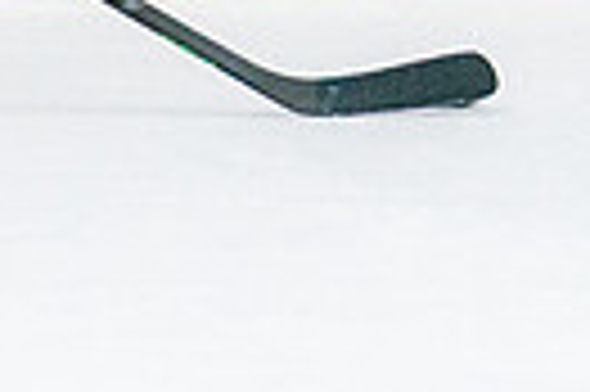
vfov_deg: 1.2
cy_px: -426
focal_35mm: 1147
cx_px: -500
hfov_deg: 1.8
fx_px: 18775
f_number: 2.8
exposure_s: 1/1250
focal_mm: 146
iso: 3200
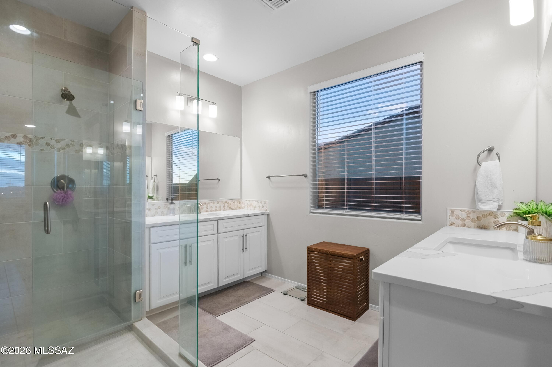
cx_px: 276
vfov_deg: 70.3
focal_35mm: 17
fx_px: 260
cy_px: 184
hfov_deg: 93.3
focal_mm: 17
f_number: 14
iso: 1250
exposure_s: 1/20
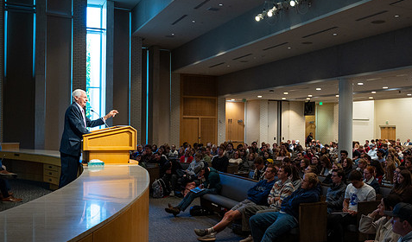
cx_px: 253
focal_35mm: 41
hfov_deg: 48.6
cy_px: 125
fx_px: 453
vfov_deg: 29.9
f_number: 4
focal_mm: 29
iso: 1000
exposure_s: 1/200
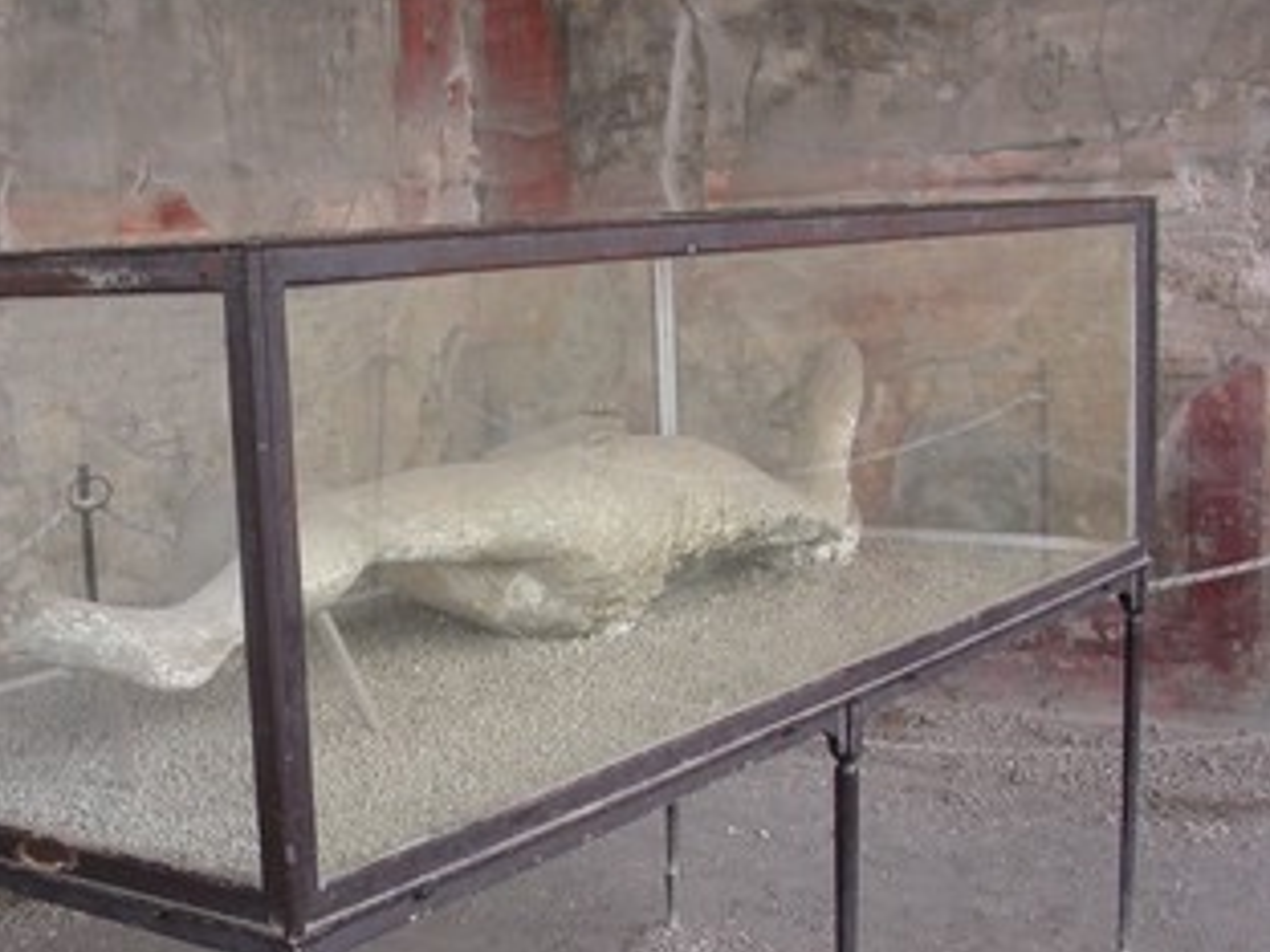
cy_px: 622
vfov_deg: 26.9
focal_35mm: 54
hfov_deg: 35.0
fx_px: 1981
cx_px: 372
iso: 100
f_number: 3.3
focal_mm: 7.85
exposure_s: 1/83
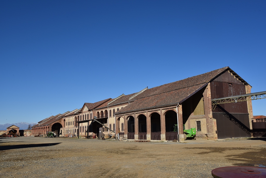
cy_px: 89
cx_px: 133
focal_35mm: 34
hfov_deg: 55.8
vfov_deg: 38.9
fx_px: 251
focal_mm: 34
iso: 200
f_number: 11
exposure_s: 1/500
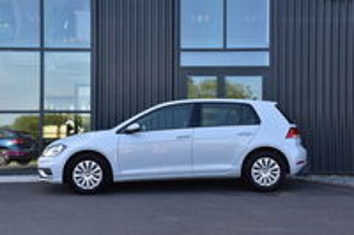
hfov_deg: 41.2
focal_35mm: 48
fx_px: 472
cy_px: 118
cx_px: 177
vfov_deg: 28.0
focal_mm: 32
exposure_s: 1/160
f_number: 9
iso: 400
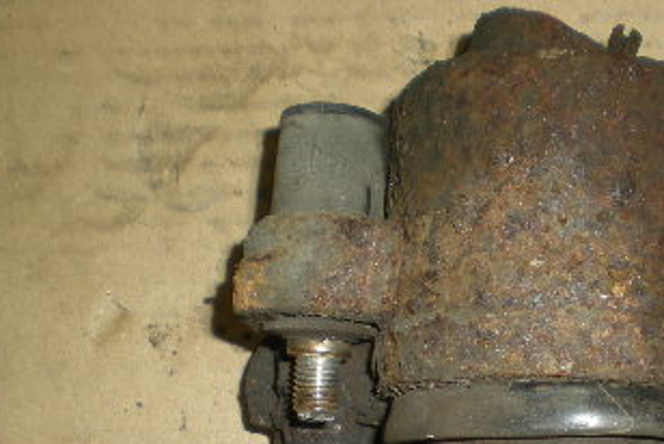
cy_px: 500
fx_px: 1514
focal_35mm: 82
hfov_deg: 24.4
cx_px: 524
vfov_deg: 16.2
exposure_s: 1/60
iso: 64
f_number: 3.1
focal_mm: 6.3
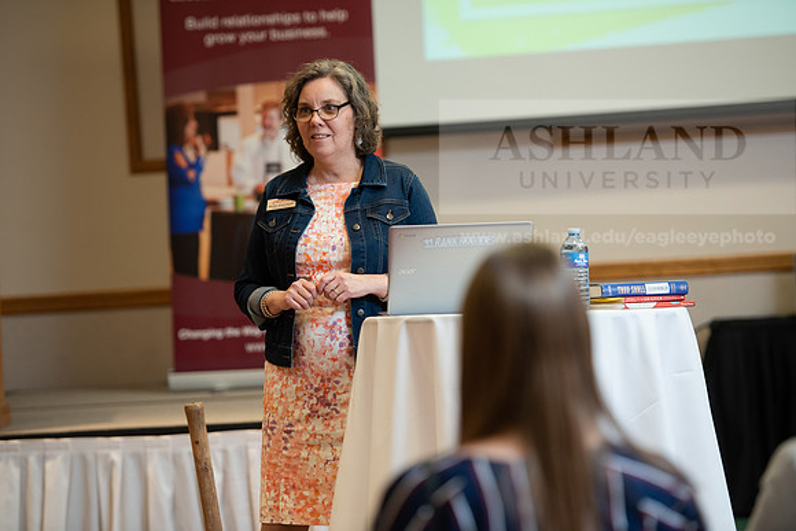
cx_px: 398
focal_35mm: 155
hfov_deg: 13.2
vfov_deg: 8.9
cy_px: 266
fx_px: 3428
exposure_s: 1/200
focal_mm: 155
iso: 1600
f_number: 3.2
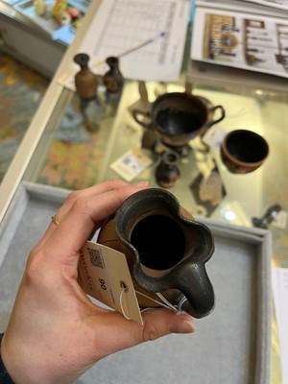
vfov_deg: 67.3
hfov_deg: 53.1
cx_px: 144
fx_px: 288
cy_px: 192
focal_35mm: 26
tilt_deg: -60.6
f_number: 1.6
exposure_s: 1/50
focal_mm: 5.1
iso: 64
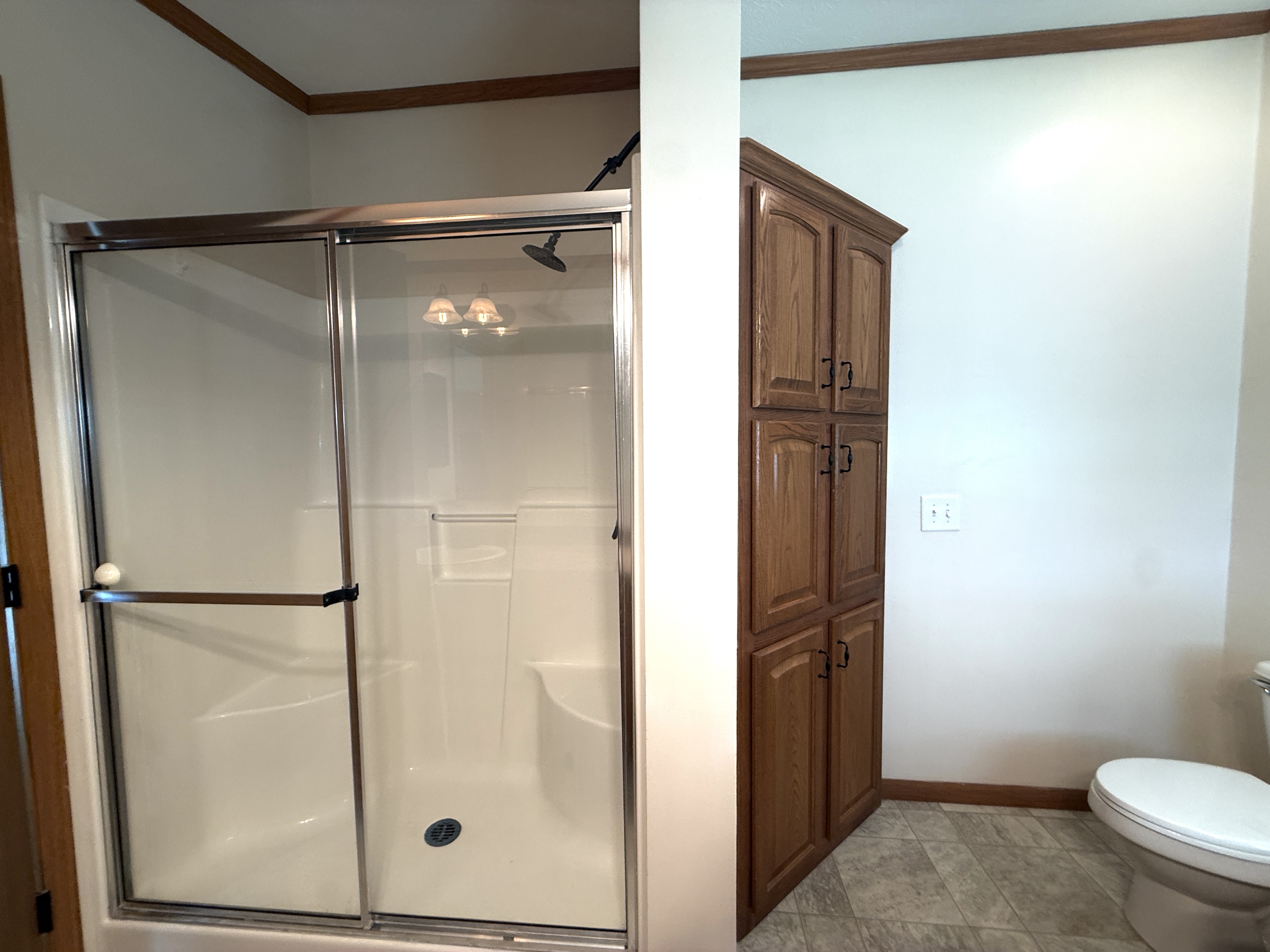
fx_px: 514
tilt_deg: -1.8
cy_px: 476
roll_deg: -0.1
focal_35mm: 14
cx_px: 635
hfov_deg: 102.1
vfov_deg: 85.7
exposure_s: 1/40
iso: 100
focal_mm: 2.22
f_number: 2.2
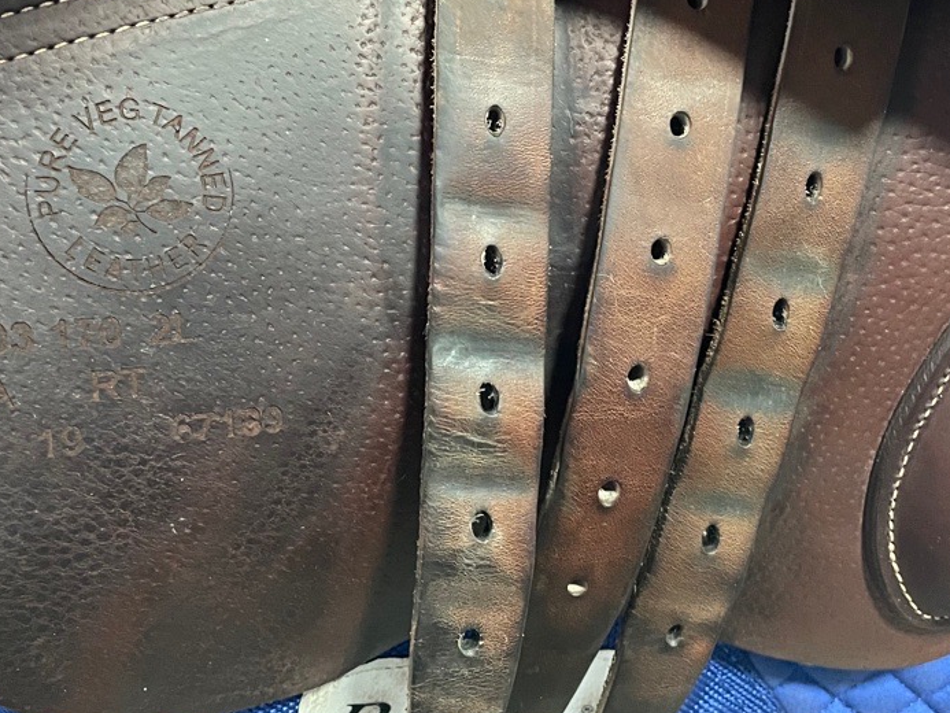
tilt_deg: -17.5
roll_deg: -3.3
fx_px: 1235
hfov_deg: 42.1
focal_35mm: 45
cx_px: 477
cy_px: 160
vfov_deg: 31.5
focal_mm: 4.2
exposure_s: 1/30
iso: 800
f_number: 1.6
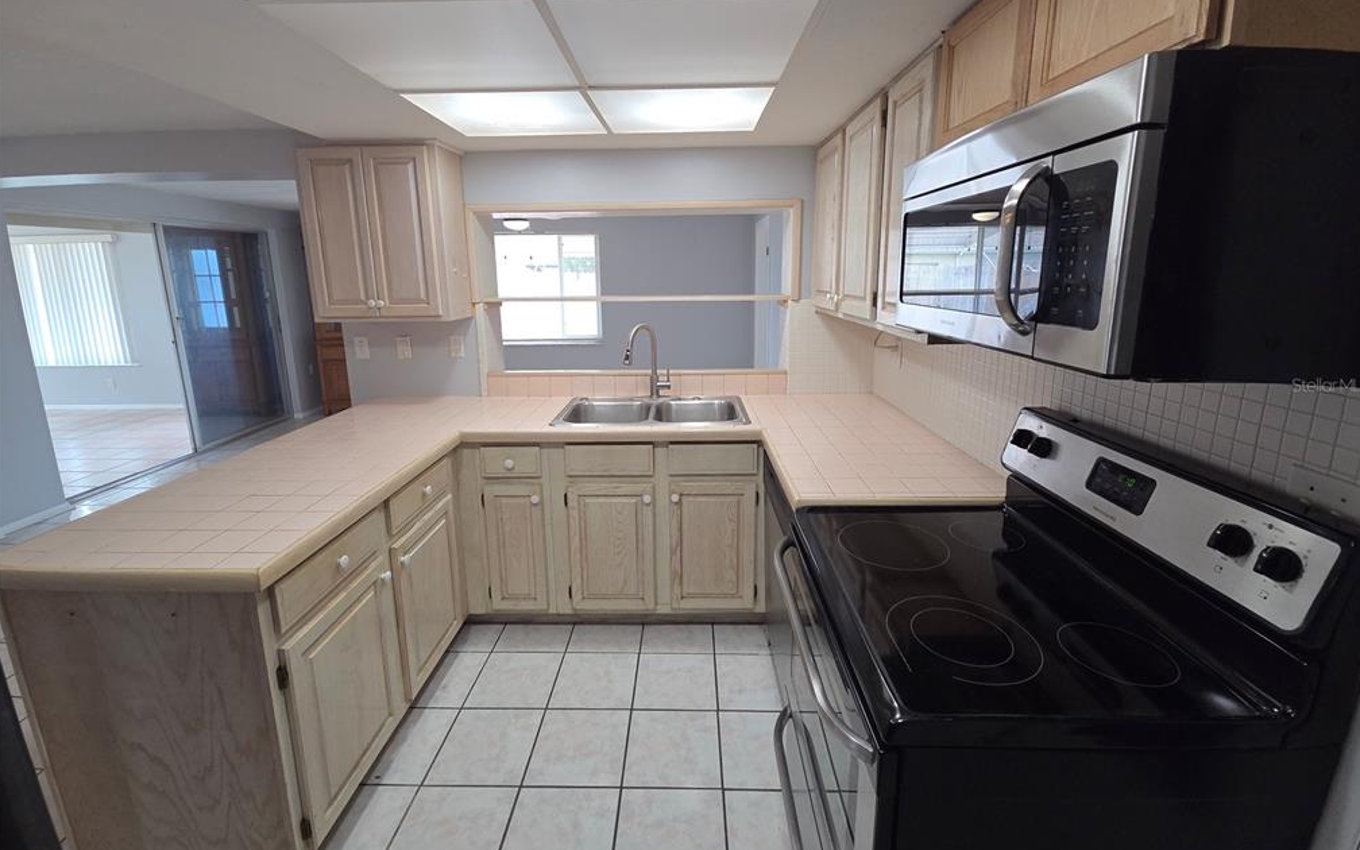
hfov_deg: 105.3
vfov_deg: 78.4
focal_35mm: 14
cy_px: 385
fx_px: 519
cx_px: 683
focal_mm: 2.2
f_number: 2.2
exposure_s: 1/120
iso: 200
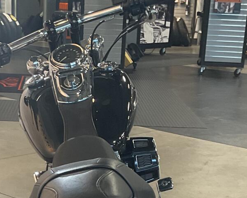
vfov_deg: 15.7
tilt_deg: -21.3
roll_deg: -1.4
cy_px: 245
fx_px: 687
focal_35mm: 94
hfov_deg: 20.3
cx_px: 96
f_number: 1.8
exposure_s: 1/50
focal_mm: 3
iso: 80
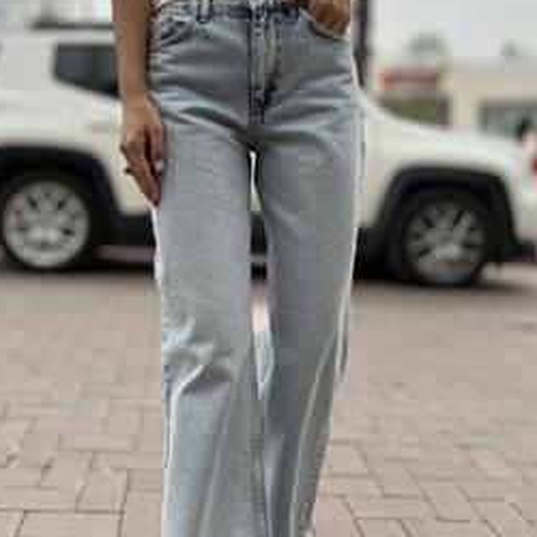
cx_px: 219
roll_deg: +1.8
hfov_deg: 43.7
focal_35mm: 38
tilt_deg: -3.1
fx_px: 667
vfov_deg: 43.7
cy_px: 224
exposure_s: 1/2695
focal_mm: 5.7
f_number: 1.5
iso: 50
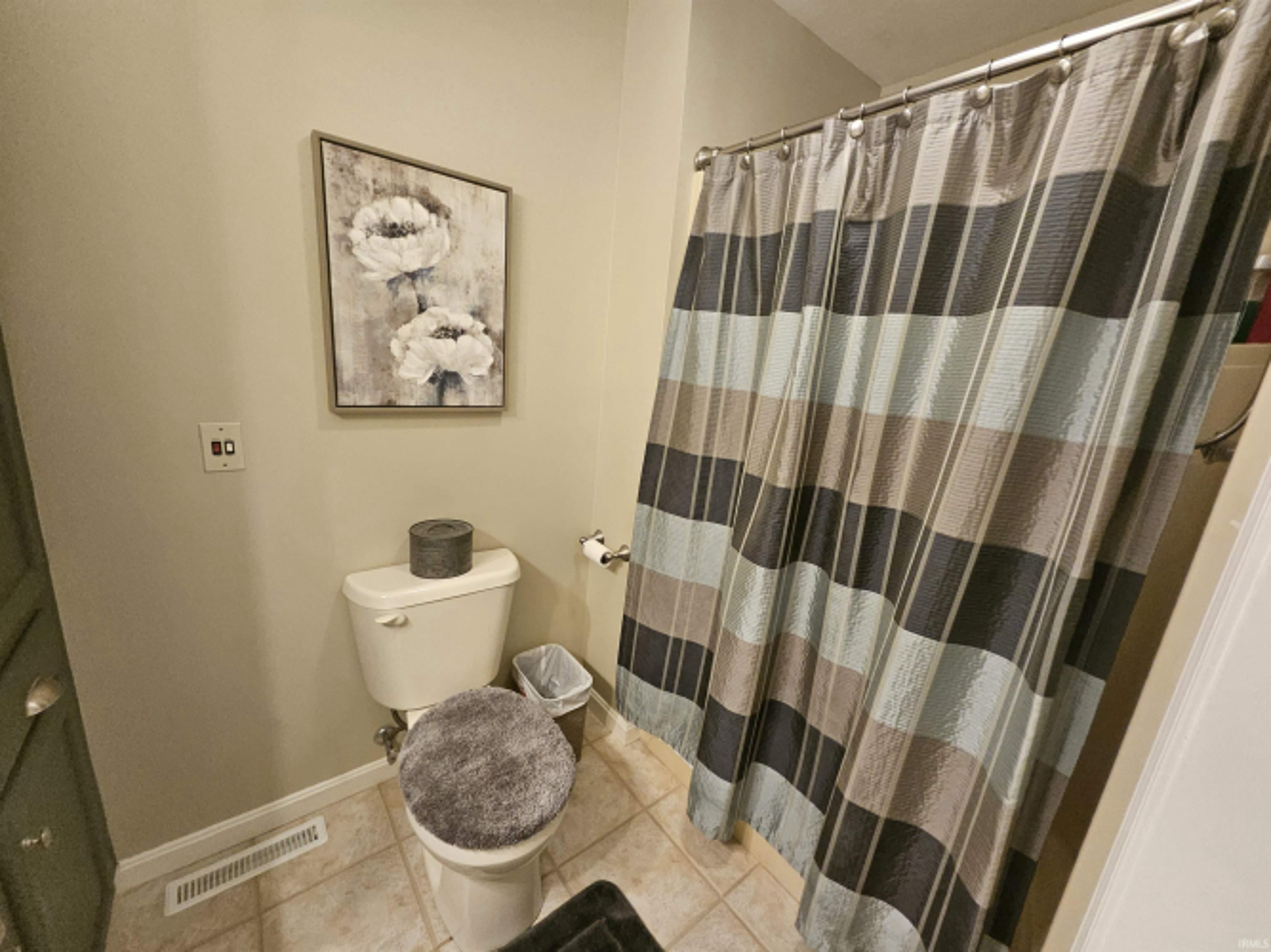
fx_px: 477
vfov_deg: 89.9
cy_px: 476
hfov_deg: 106.2
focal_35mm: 13
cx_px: 636
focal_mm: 1.74
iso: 320
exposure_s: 1/40
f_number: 2.2
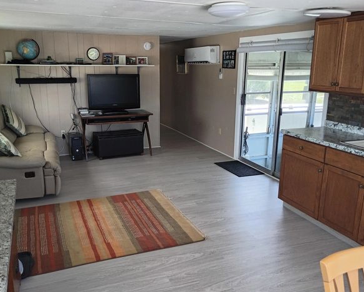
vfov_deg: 47.2
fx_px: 334
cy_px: 146
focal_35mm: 31
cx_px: 165
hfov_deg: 57.1
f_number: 1.8
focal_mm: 4.27
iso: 169
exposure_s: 1/60
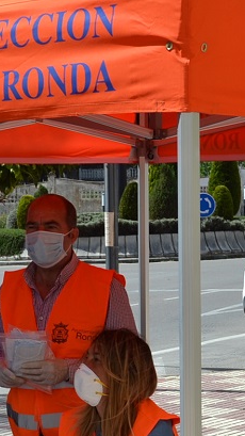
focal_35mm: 129
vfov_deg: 16.4
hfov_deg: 9.4
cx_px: 190
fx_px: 1490
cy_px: 408
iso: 100
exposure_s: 1/200
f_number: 7.1
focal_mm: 28
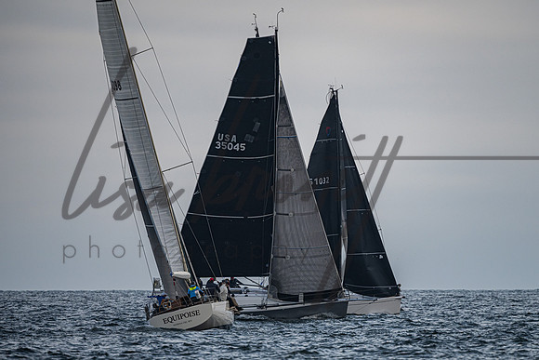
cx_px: 308
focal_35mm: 494
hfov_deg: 4.2
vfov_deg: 2.8
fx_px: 7399
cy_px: 213
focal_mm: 400
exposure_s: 1/2000
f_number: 5.6
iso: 400
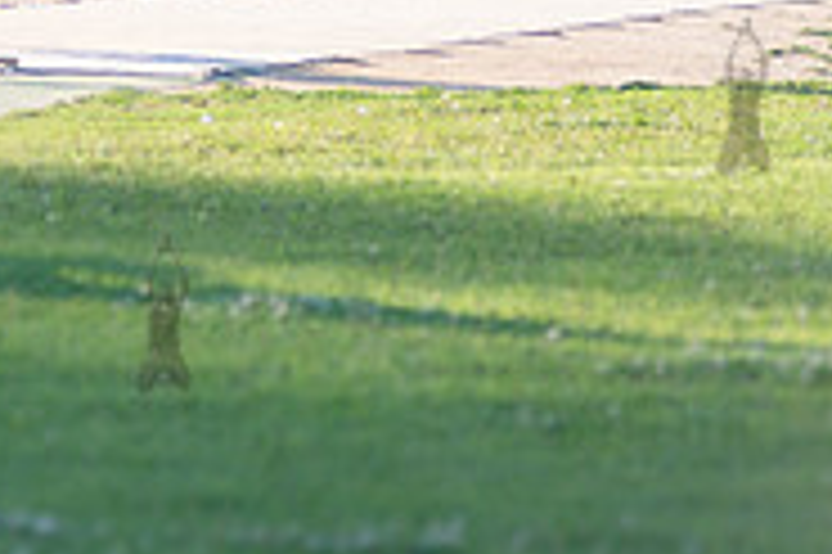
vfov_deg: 2.8
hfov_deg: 4.2
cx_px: 162
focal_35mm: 486
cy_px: -124
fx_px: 11222
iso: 400
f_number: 2.8
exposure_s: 1/2500
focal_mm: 155
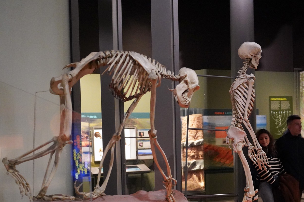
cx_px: 169
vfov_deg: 24.4
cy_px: 148
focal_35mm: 55
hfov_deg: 36.2
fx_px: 464
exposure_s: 1/80
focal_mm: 34
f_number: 3.5
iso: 10000
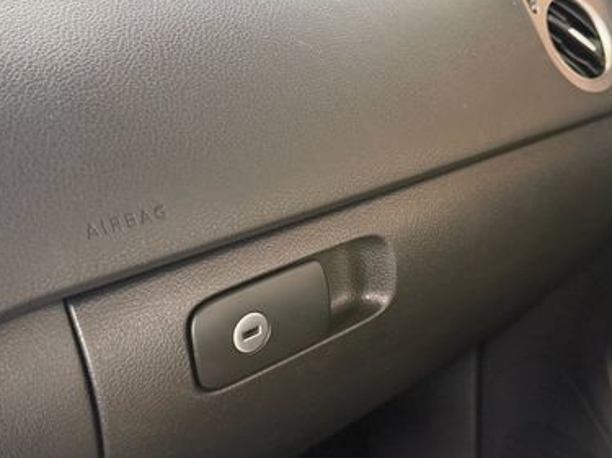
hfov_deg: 45.6
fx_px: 725
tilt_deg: -24.3
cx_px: 359
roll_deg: -2.0
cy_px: 214
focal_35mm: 41
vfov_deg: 35.1
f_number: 1.78
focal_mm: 6.76
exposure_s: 1/60
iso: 250
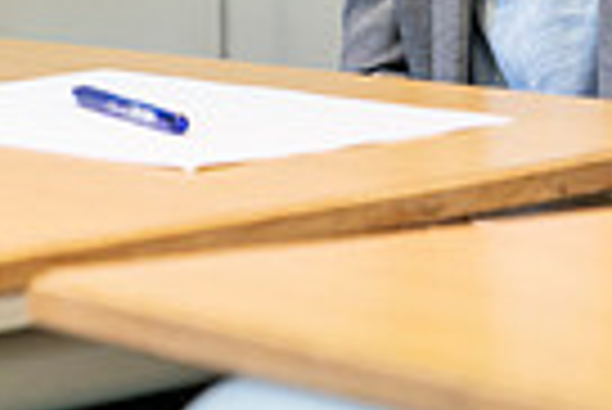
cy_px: -345
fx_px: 5088
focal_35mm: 299
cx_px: 405
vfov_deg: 4.6
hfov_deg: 6.9
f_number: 2.8
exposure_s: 1/160
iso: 2500
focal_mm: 70
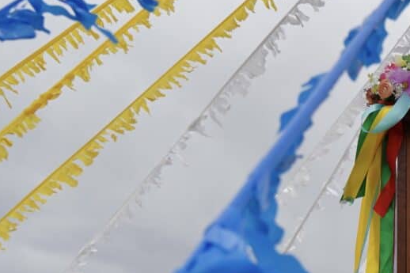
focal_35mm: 150
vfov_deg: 9.0
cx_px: 536
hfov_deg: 13.2
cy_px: 380
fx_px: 1708
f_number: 4.5
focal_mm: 37
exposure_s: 1/320
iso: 100
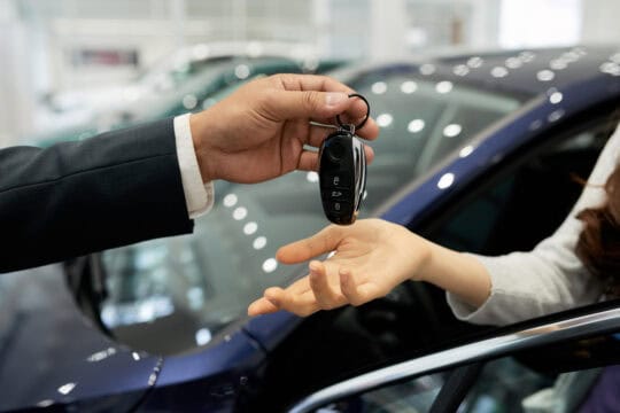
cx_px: 310
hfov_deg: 54.4
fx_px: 603
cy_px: 206
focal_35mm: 35
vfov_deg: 37.9
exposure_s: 1/250
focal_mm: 35
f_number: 2.8
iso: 800
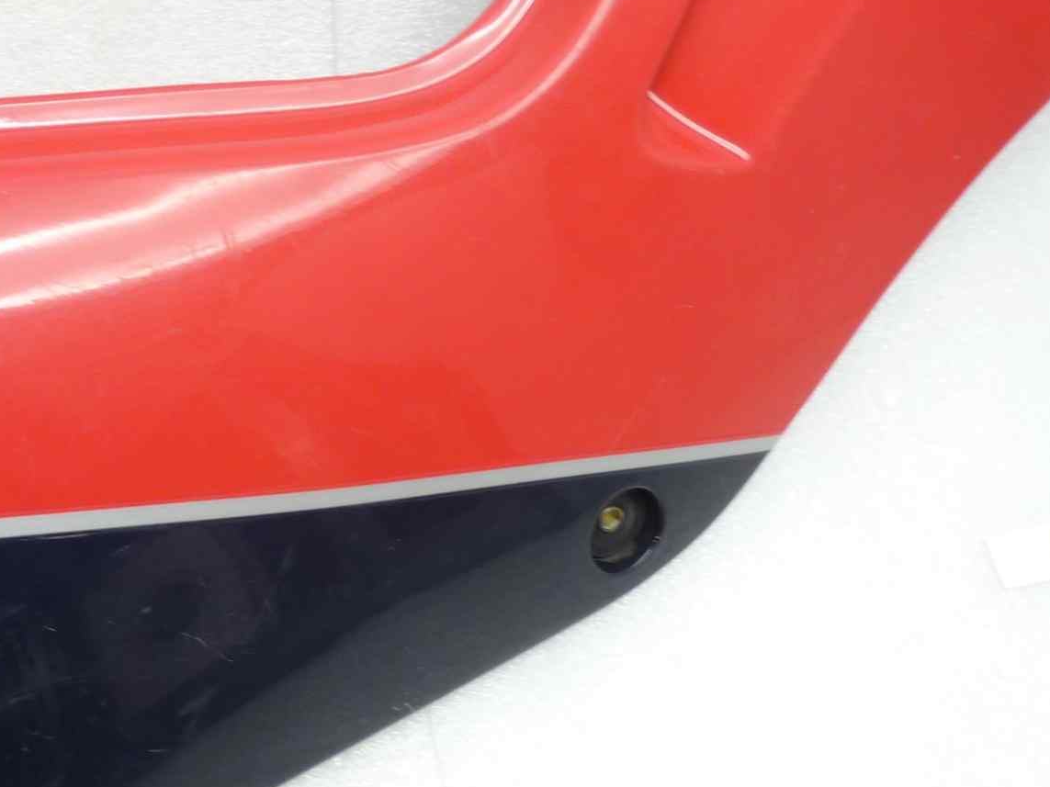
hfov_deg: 33.7
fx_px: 1698
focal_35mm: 56
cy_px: 441
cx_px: 270
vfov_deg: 26.1
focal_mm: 4.1
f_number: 3.3
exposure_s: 1/10
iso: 80
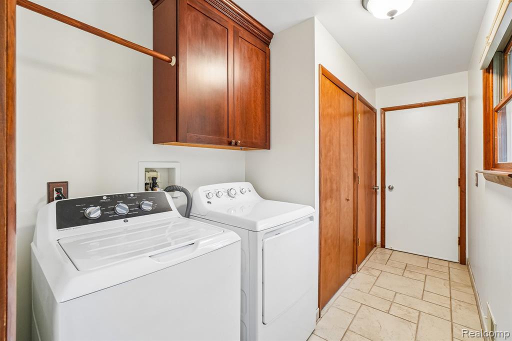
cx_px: 256
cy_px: 170
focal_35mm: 15
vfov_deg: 77.3
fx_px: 213
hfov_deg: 100.4
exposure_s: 1/6
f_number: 8
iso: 400
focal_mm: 10
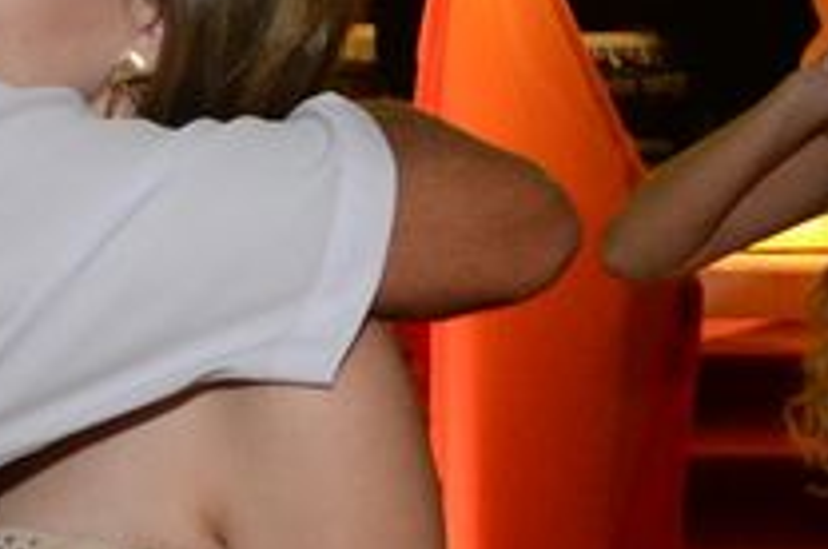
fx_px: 2777
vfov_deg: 11.3
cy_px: 442
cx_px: 450
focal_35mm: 121
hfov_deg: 17.0
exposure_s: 1/100
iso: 3200
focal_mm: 21
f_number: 3.8
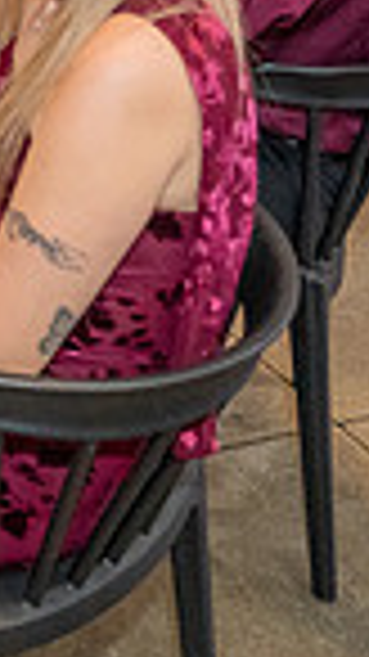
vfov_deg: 20.5
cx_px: -508
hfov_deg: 10.5
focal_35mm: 100
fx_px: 1741
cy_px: -34
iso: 2000
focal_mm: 24
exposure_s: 1/200
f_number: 2.8
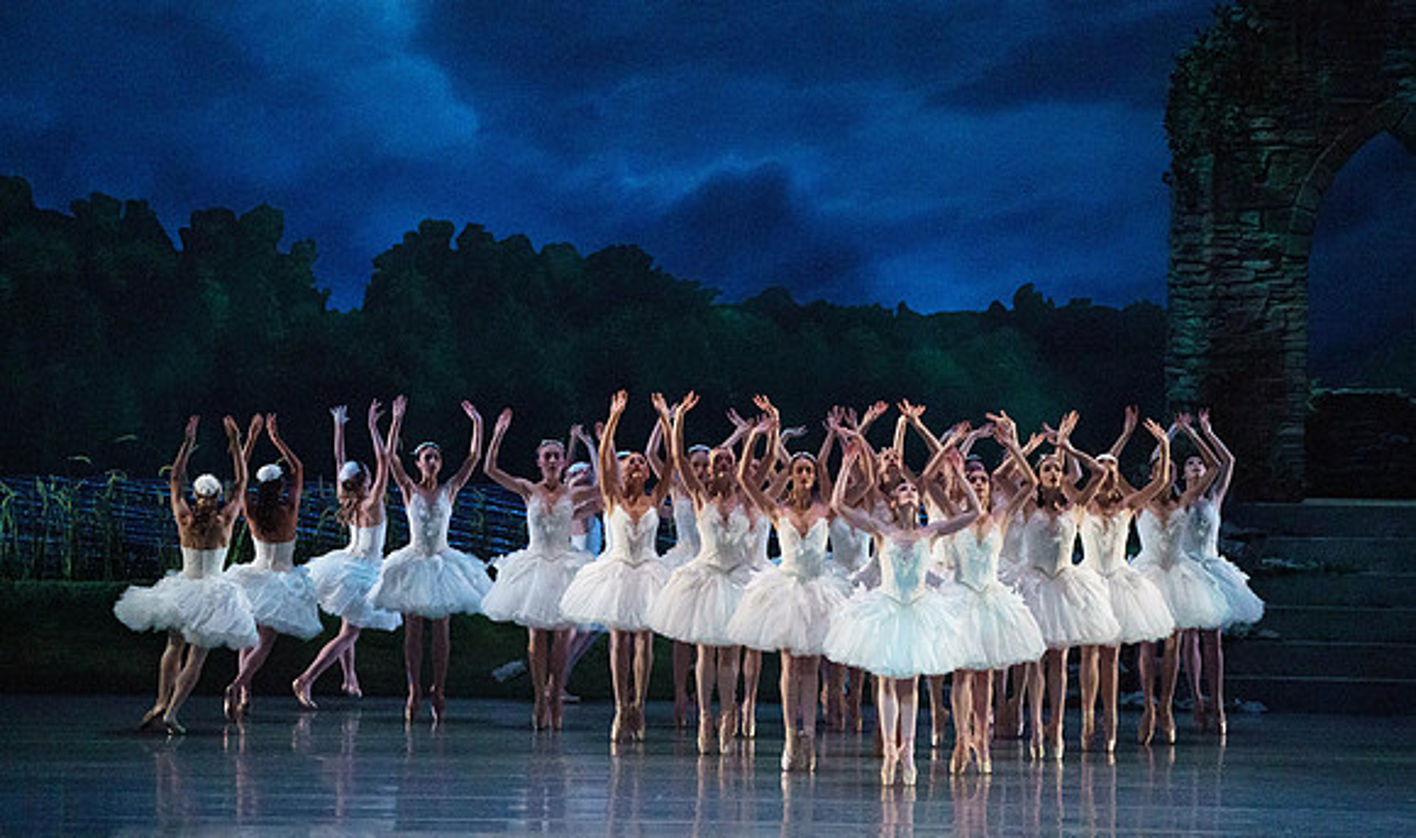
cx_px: 708
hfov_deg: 11.6
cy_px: 471
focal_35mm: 184
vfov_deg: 6.9
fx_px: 6987
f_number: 5.6
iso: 8000
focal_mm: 177
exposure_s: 1/250
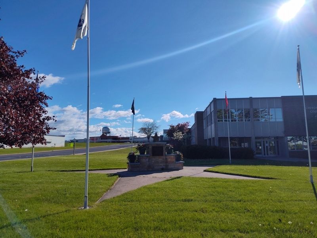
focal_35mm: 23
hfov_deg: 73.9
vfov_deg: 58.9
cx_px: 158
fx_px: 211
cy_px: 119
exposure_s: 1/4775
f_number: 1.8
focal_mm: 5.56
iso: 100
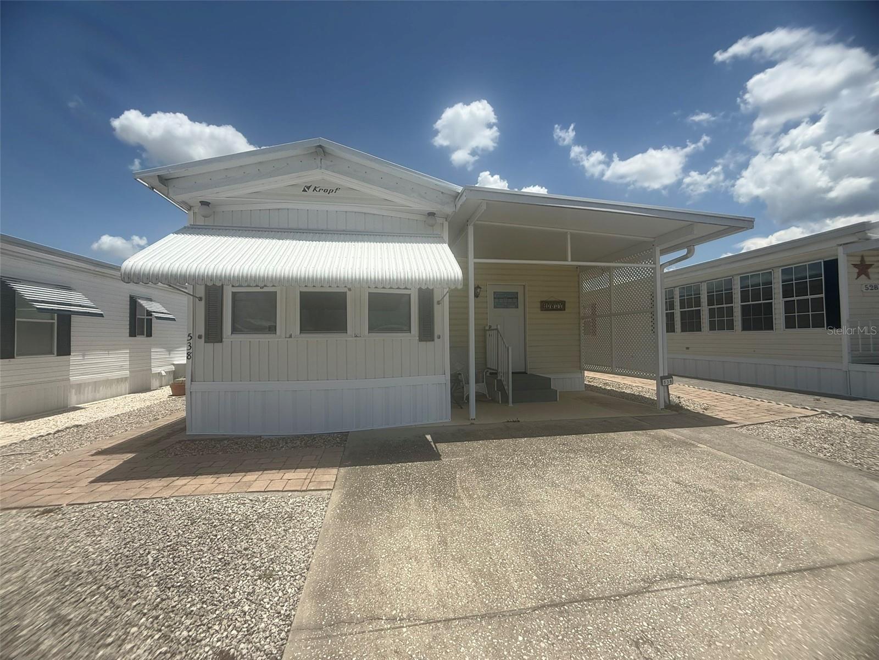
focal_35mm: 14
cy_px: 330
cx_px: 440
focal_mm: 2.22
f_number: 2.2
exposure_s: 1/2841
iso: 50
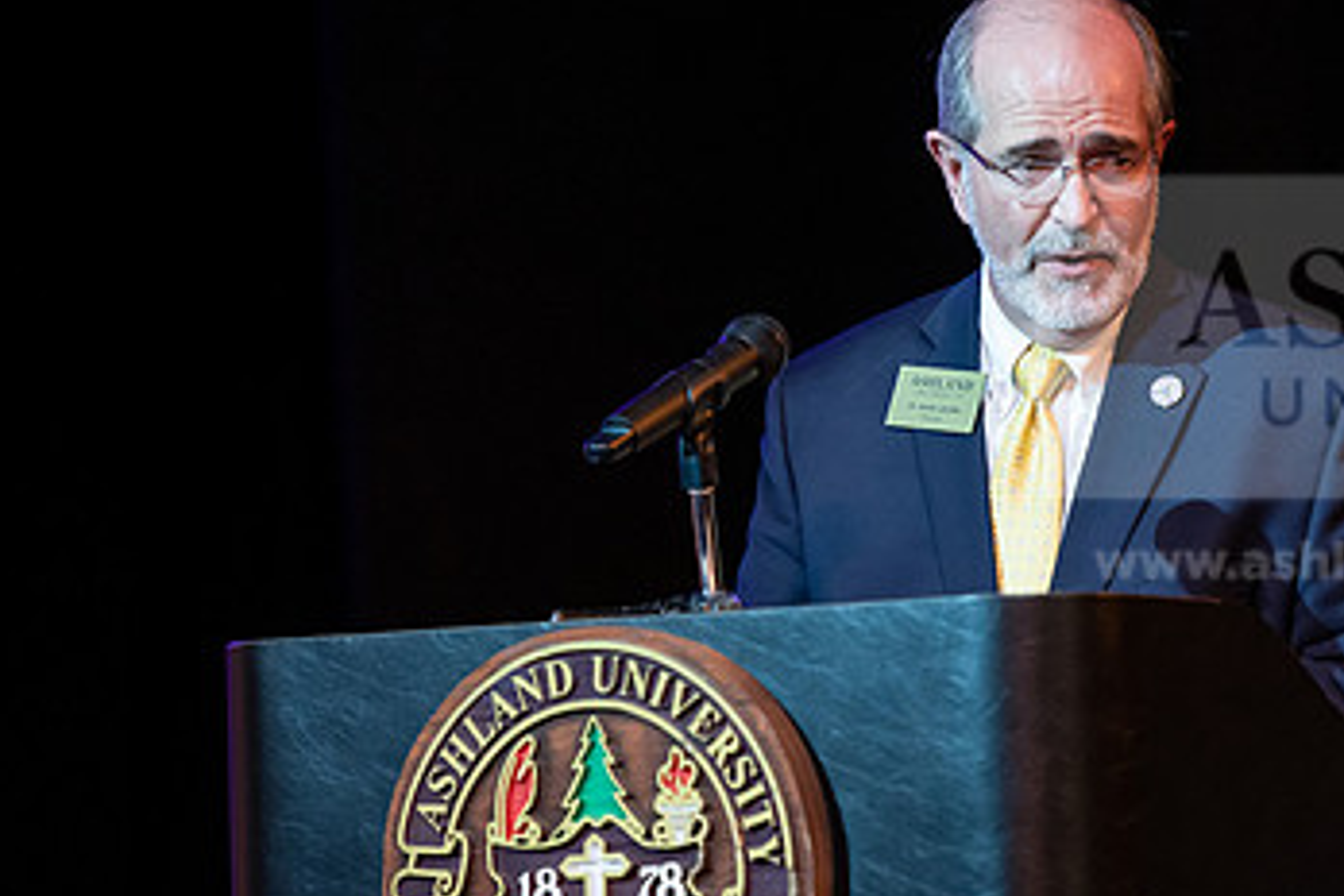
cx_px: 919
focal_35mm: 317
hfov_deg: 6.5
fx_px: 11834
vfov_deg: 4.3
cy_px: 643
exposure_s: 1/200
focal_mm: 190
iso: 1600
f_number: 3.2
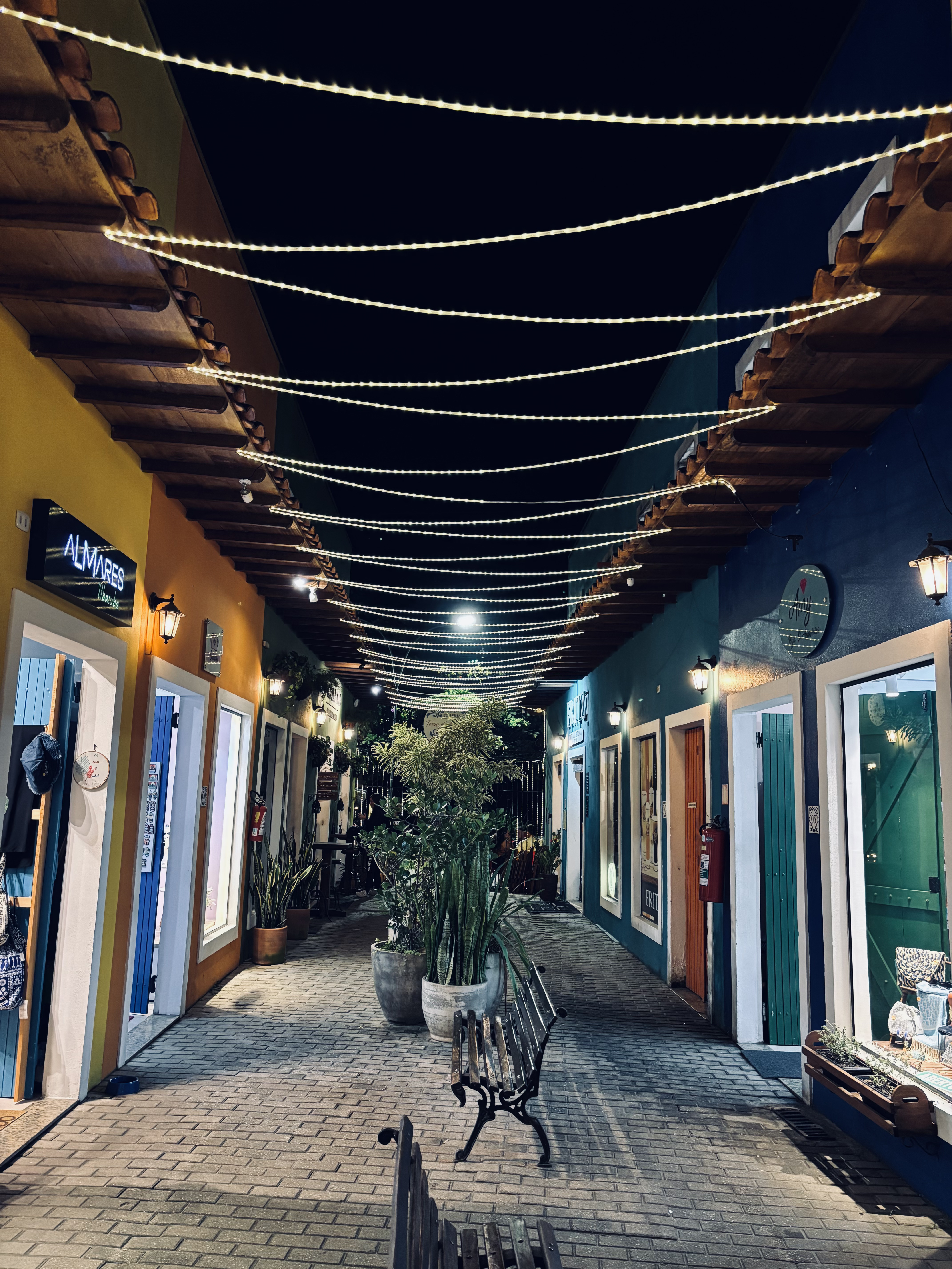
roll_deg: -2.0
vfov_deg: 67.3
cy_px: 634
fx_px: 953
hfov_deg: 53.1
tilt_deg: +8.7
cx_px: 476
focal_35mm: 26
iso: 500
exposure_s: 1/40
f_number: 1.6
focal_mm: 5.96
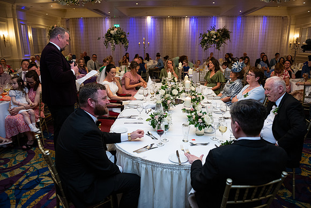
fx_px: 207
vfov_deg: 53.2
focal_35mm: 24
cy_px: 104
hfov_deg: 73.7
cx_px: 156
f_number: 3.5
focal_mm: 24
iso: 800
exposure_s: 1/160
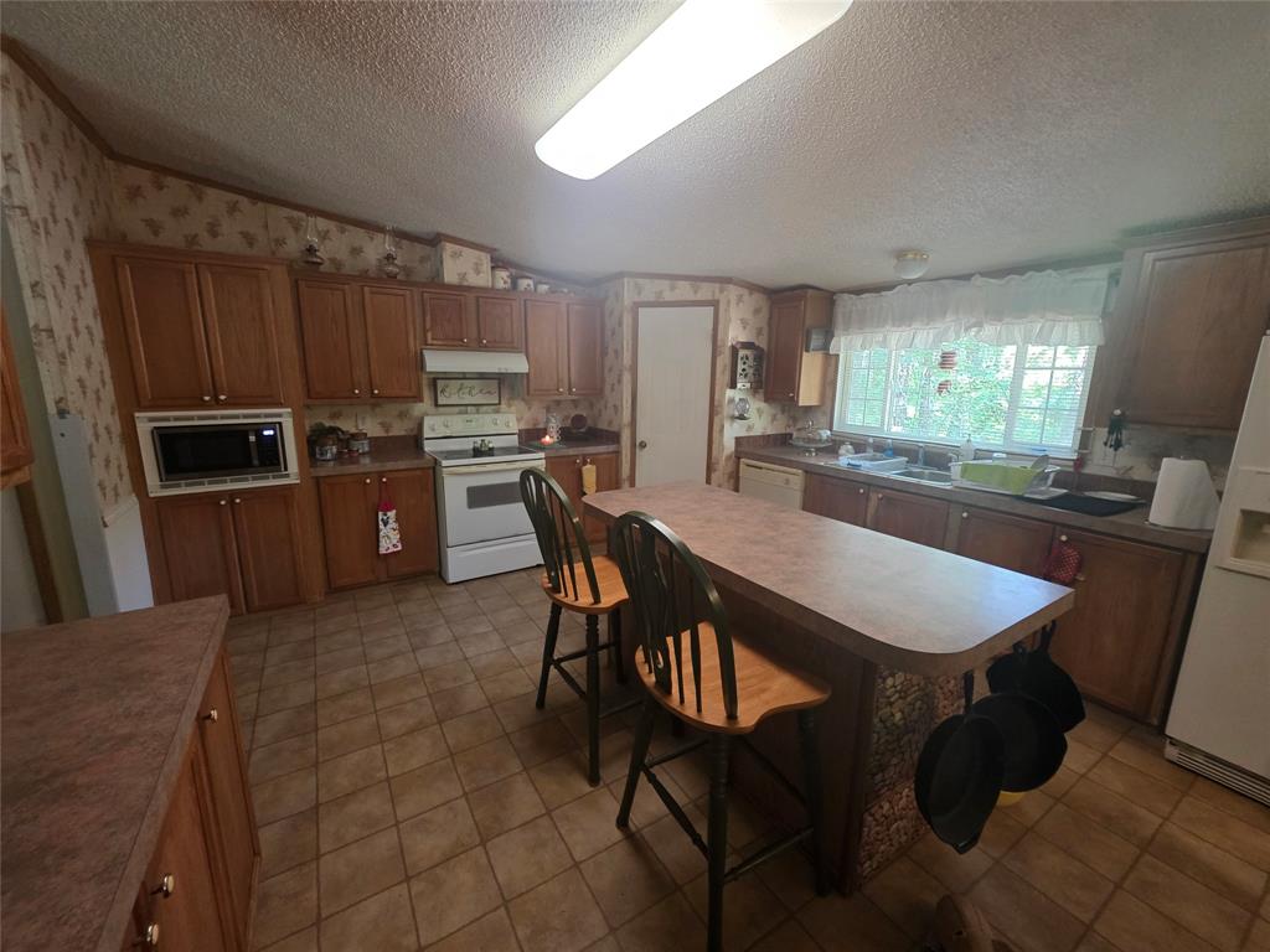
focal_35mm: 13
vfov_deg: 89.9
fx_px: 477
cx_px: 635
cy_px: 476
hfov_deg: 106.2
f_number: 1.9
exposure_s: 1/60
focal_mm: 2.2
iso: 500
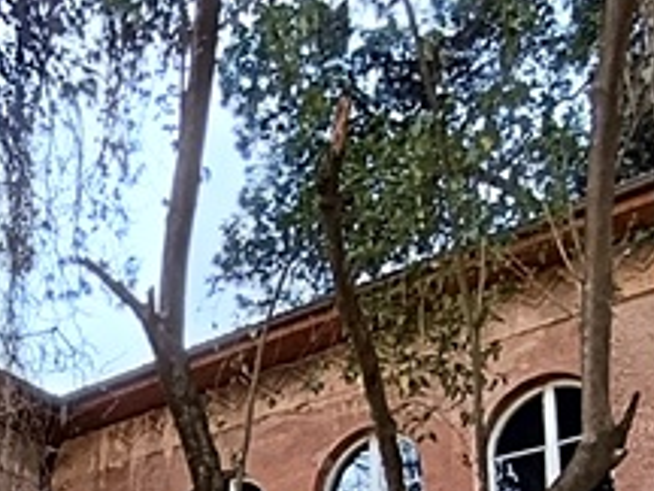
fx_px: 1285
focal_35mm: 68
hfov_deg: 26.9
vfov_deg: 19.1
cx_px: -11
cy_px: 727
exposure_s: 1/100
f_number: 2.2
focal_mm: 1.65
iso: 71
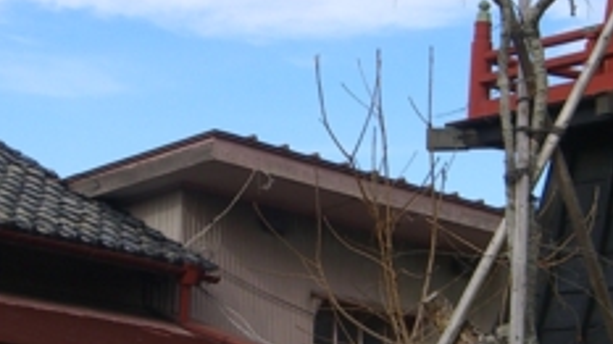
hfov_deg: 15.1
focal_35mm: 142
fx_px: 2308
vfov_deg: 8.5
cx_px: 276
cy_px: 173
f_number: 4
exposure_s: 1/400
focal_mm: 7.9
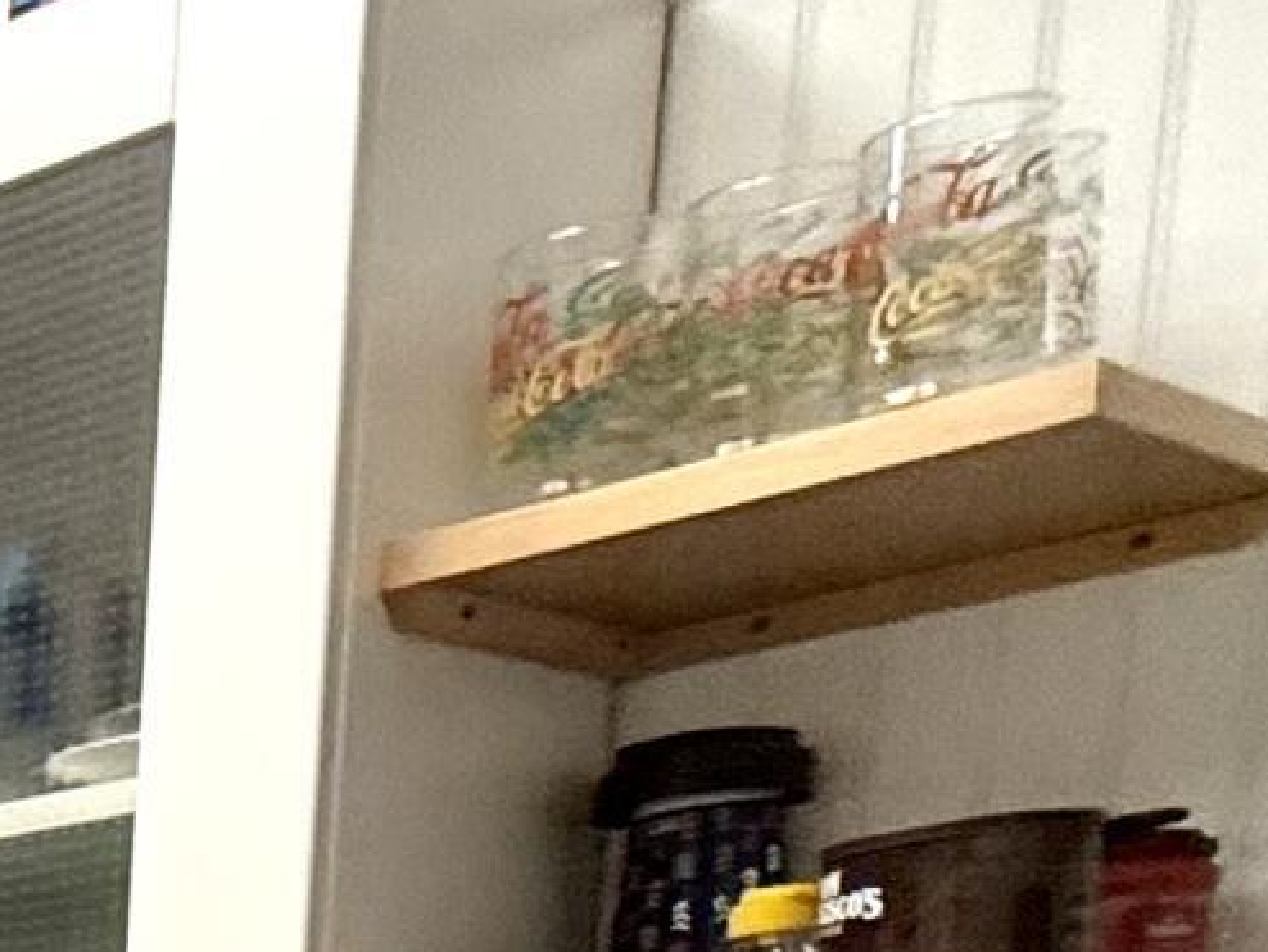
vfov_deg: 14.5
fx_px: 3115
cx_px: -2051
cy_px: 1894
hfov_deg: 13.5
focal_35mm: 85
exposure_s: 1/120
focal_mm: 2.22
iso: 250
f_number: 2.2
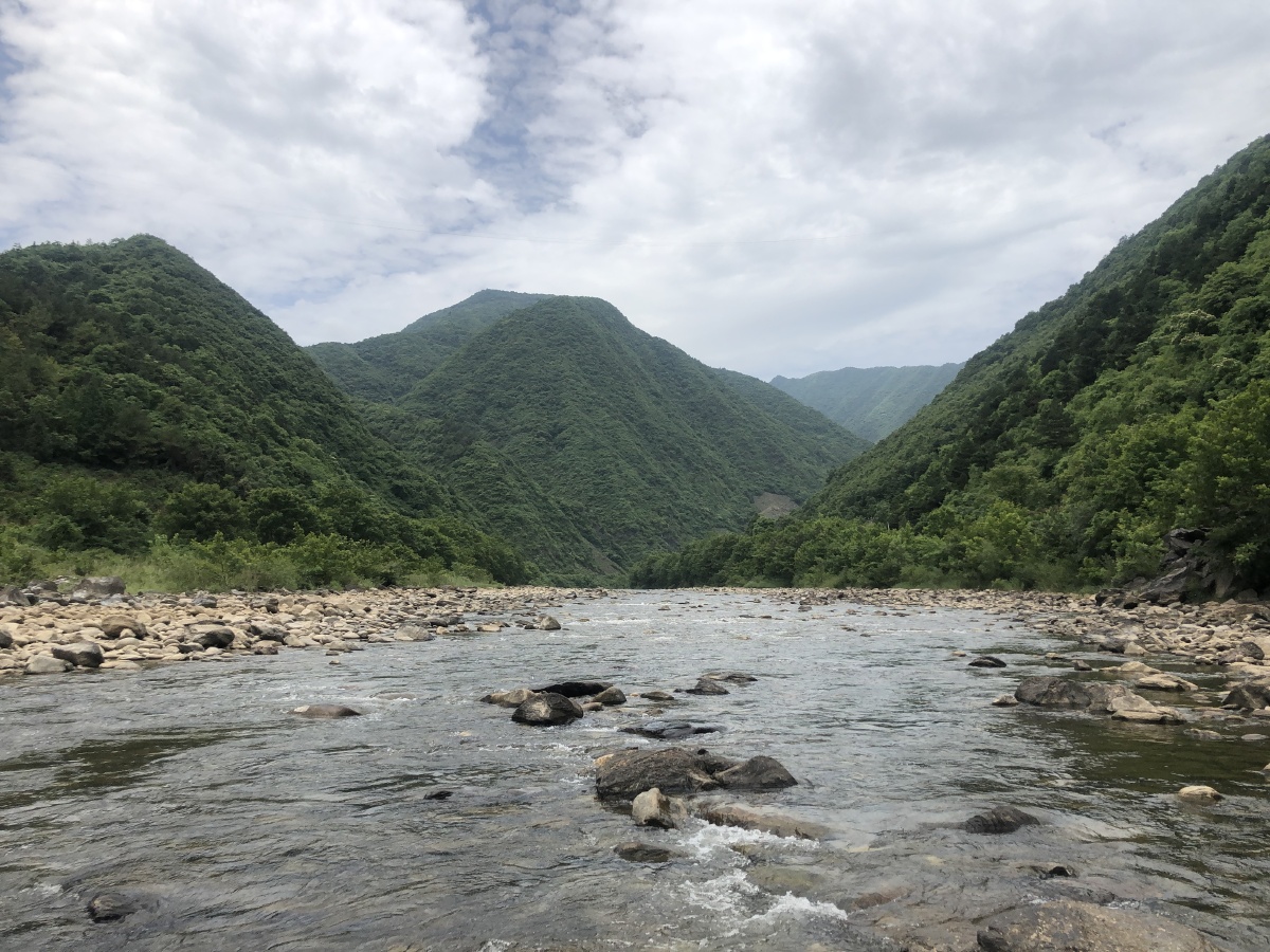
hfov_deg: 63.4
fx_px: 1027
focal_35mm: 28
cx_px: 635
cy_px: 476
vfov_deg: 49.7
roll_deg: +0.1
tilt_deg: +7.8
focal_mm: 4
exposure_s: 1/2667
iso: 25
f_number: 1.8
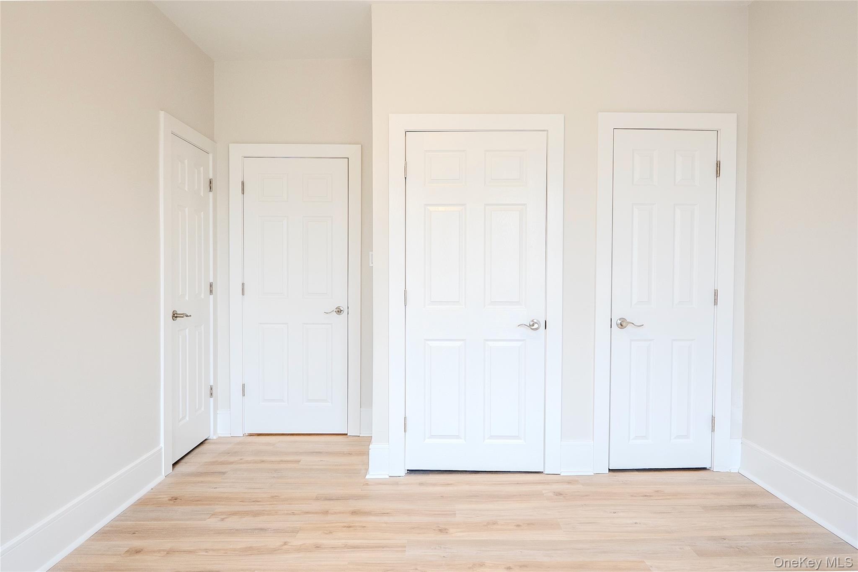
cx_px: 429
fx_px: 500
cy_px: 286
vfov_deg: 59.5
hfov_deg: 81.2
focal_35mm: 21
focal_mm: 14
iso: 250
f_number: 4
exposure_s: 1/160
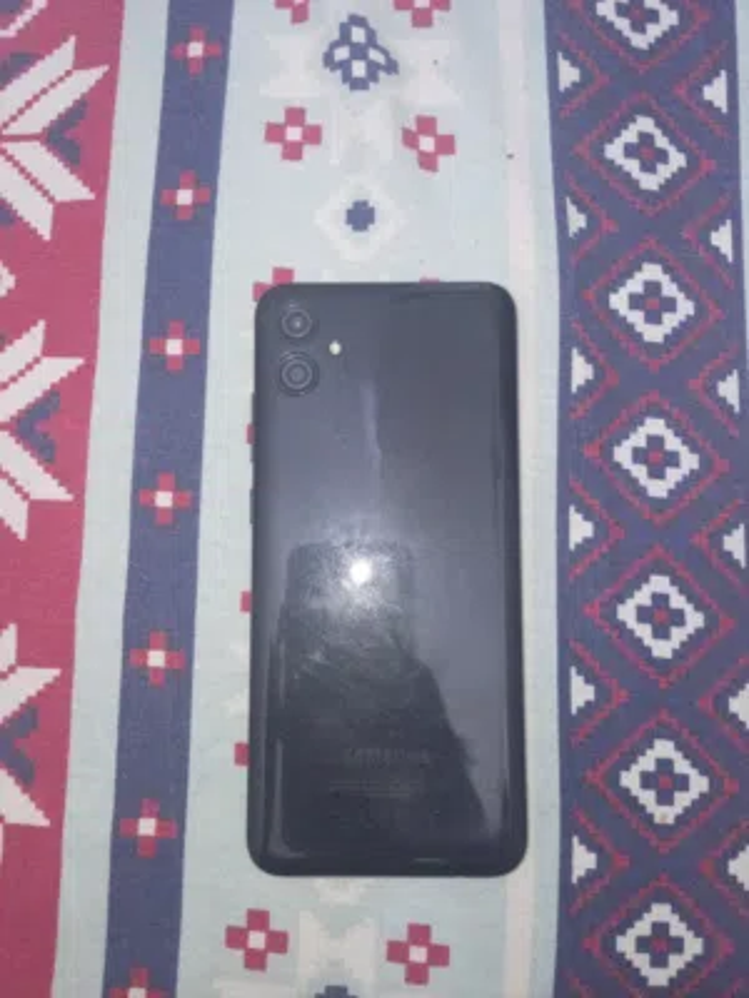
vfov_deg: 65.3
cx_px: 374
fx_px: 779
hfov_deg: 51.4
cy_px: 499
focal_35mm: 27
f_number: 1.8
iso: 737
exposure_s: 1/25
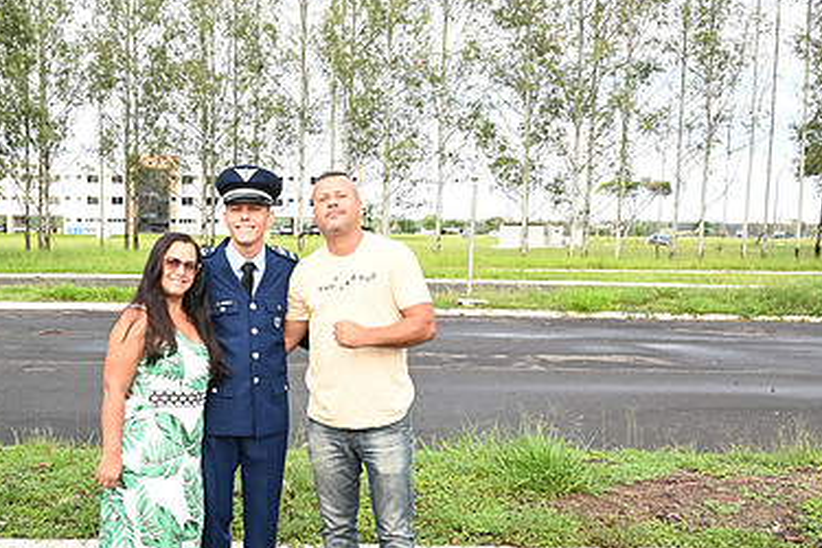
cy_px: 361
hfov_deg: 39.9
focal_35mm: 49
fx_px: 1114
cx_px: 254
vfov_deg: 27.5
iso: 640
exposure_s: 1/250
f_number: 6.3
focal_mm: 21
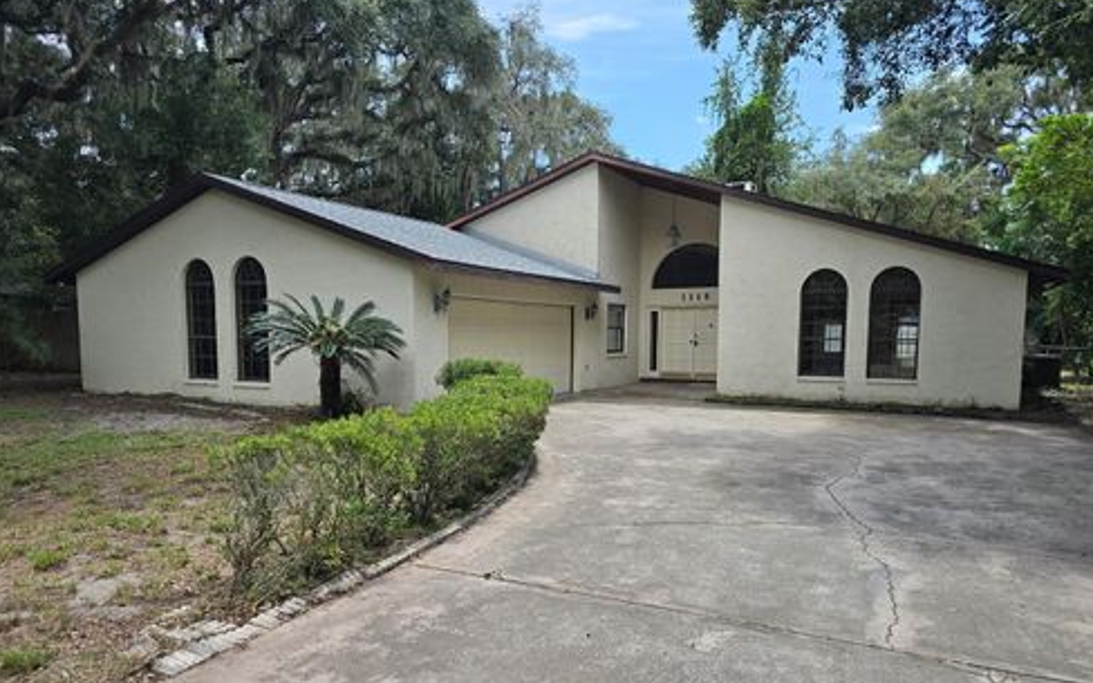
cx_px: 549
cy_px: 391
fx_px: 745
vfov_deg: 49.1
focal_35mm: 25
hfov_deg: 72.5
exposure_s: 1/516
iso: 12
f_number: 1.7
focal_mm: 6.3
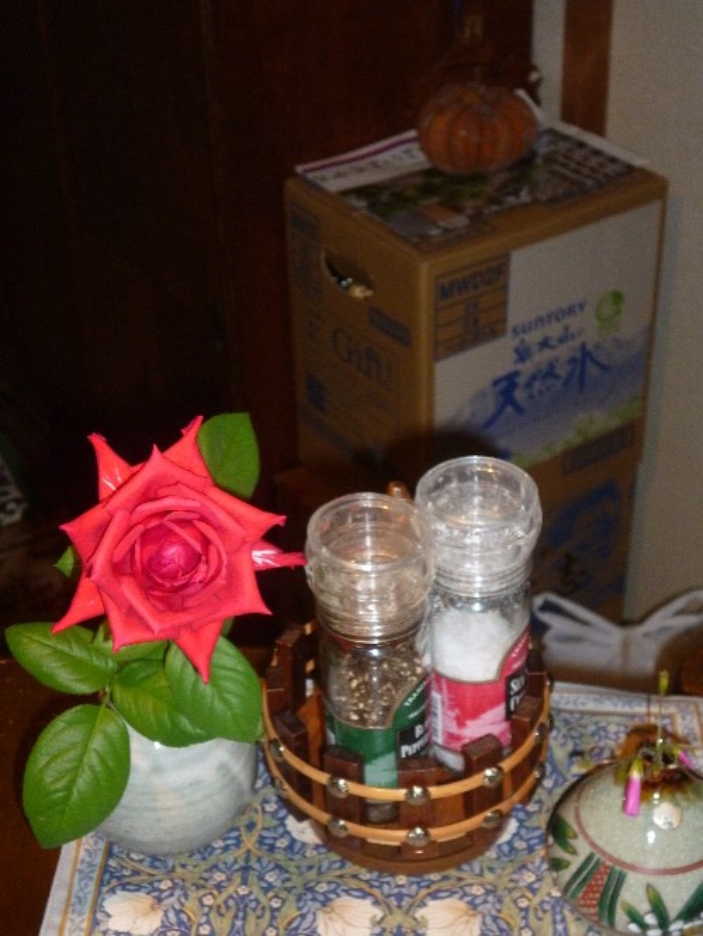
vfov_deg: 33.2
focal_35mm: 58
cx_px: 352
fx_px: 1570
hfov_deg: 25.2
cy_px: 468
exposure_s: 1/60
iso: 400
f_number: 3.8
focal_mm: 10.3
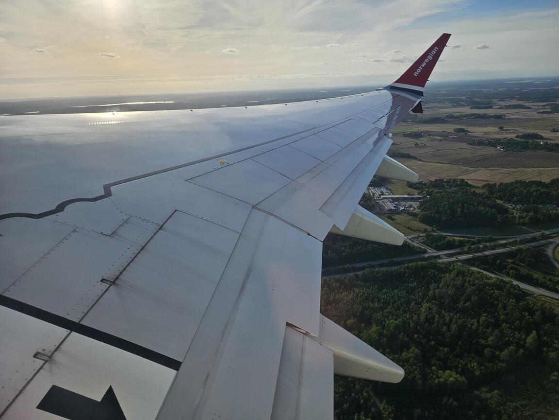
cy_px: 210
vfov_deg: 58.9
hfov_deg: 73.9
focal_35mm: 23
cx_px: 280
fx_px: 371
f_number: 1.8
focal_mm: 5.4
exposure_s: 1/2537
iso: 25
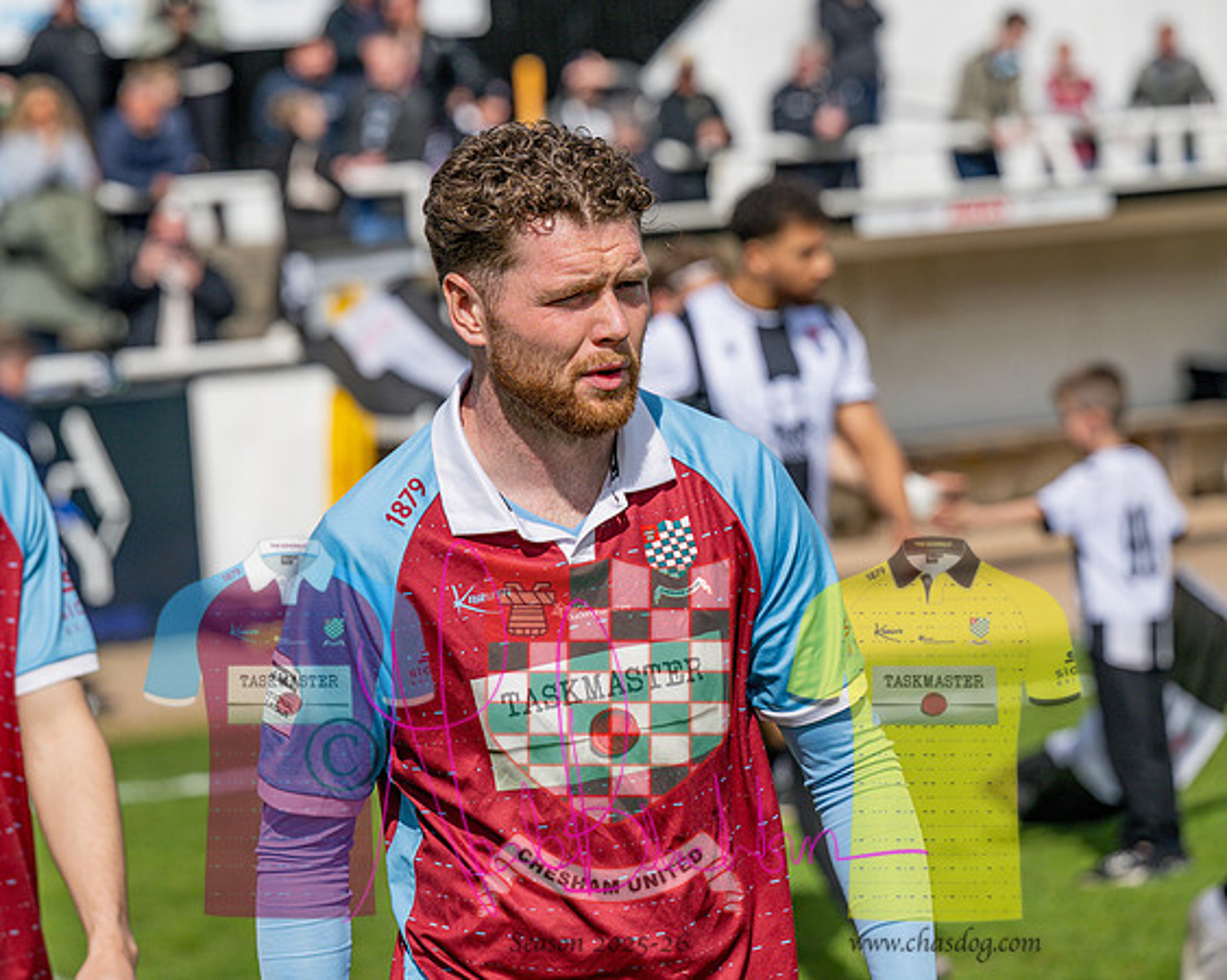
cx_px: 456
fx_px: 5251
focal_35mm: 145
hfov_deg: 13.3
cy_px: 424
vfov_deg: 10.7
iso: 200
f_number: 4
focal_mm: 110
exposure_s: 1/6400
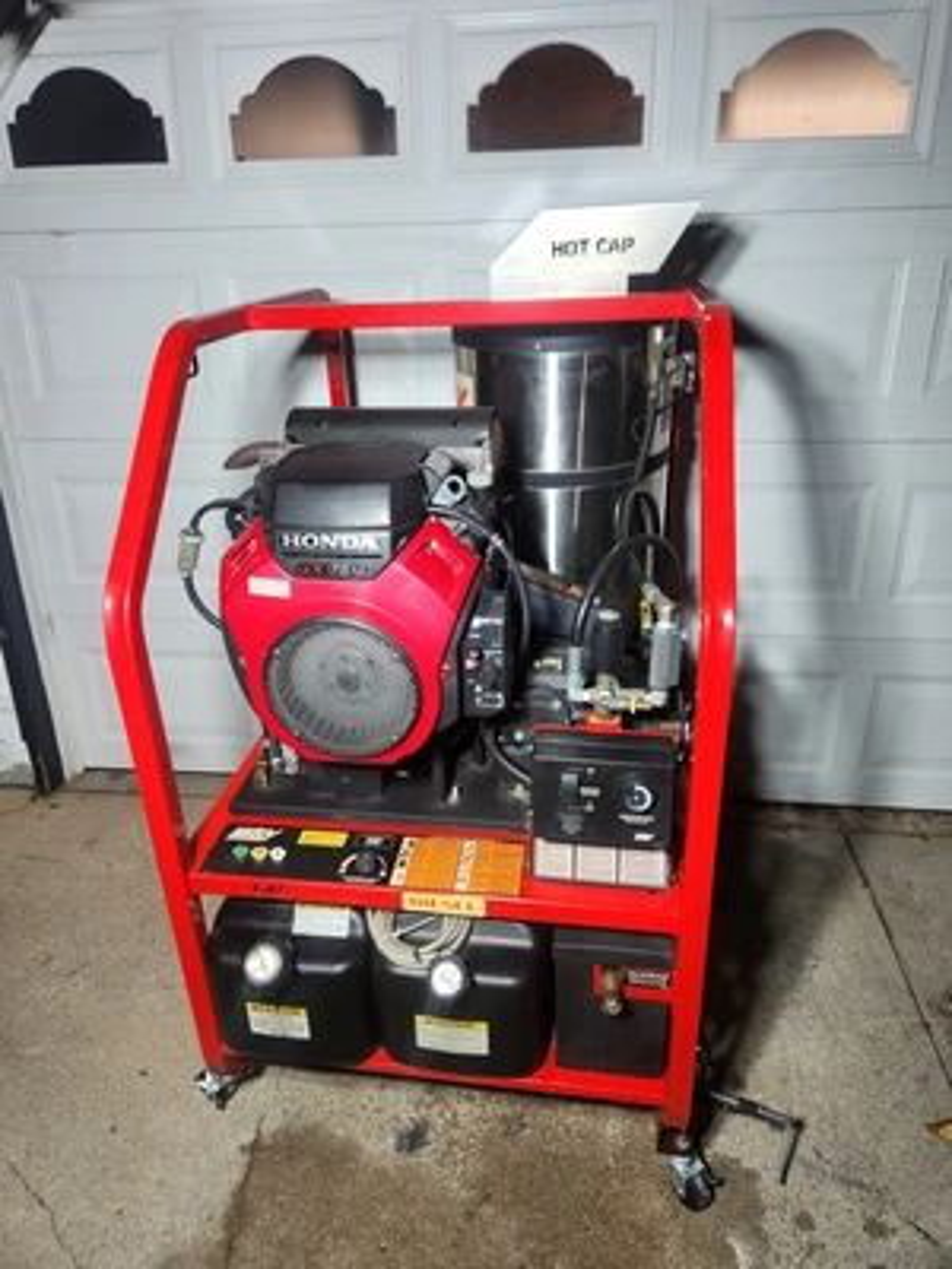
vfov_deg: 73.9
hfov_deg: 58.9
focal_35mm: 23
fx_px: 843
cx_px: 476
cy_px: 634
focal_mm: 5.4
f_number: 1.8
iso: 64
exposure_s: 1/60
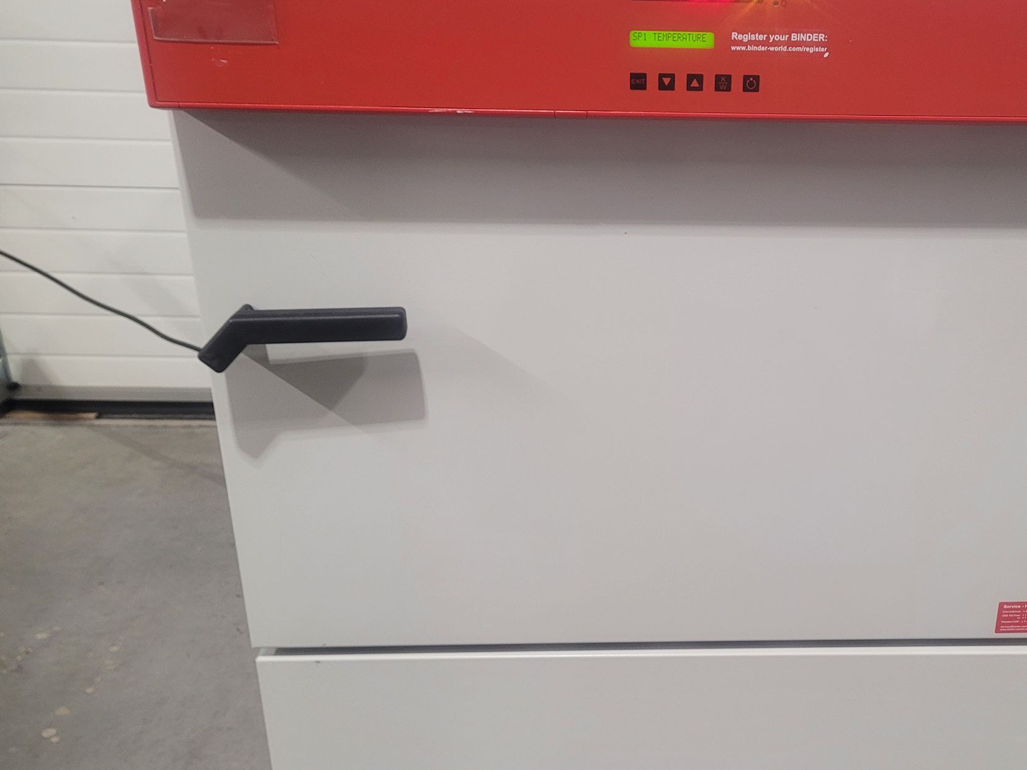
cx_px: 665
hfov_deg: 48.3
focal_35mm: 38
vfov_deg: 37.7
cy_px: 376
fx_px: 1127
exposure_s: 1/50
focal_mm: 5.4
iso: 250
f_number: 1.8
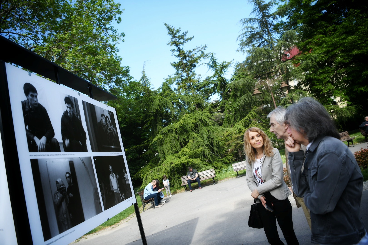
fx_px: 245
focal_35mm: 24
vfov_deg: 53.1
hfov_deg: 73.7
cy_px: 122
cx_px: 184
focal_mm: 24
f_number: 3.2
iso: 500
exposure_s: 1/2500
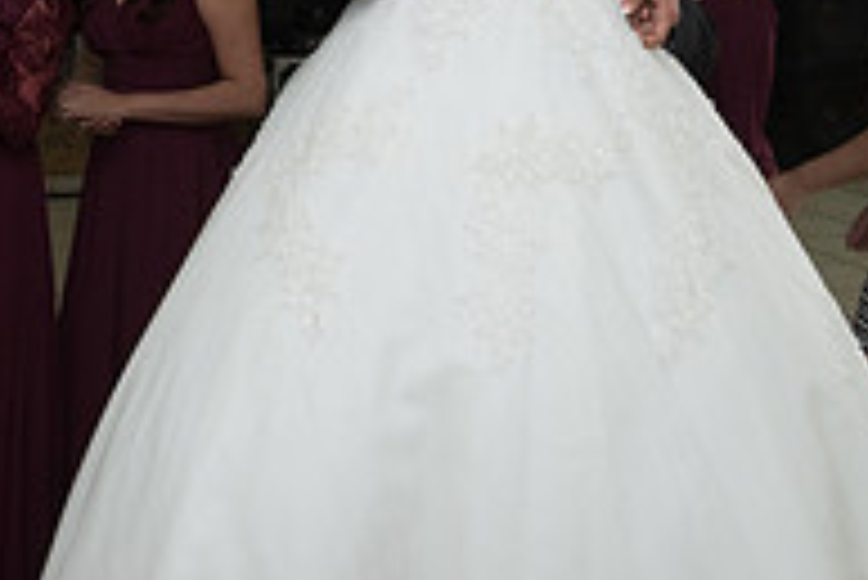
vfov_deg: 17.4
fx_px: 1737
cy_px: -241
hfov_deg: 28.1
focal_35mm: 72
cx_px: 436
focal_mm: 24
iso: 1600
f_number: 4.5
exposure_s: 1/100
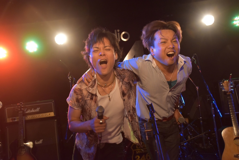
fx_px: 259
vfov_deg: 34.3
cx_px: 120
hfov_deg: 49.5
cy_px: 80
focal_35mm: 39
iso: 1100
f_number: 3.8
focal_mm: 26
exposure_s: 1/60
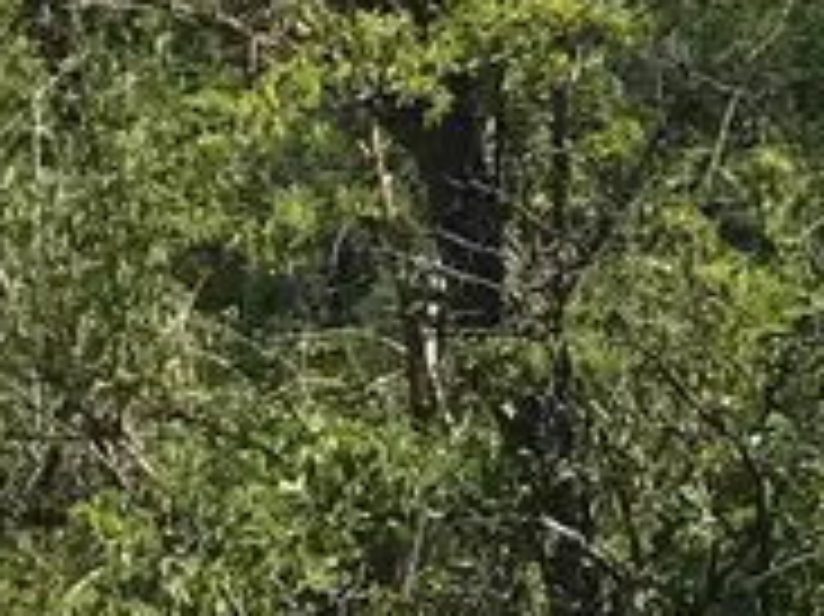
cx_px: 1671
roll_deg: -0.6
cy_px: -616
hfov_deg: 9.9
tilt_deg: +7.0
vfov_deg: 7.7
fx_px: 4377
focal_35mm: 184
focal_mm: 3.99
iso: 20
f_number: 1.8
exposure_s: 1/3546
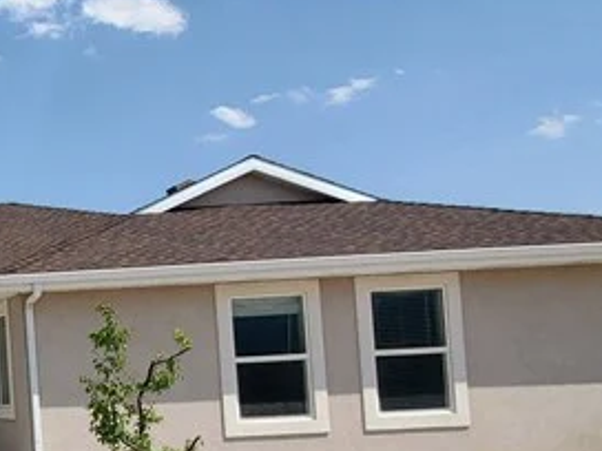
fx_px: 852
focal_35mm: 49
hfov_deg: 28.6
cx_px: -250
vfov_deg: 29.0
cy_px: 367
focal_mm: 1.8
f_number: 2.2
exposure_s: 1/1318
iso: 50
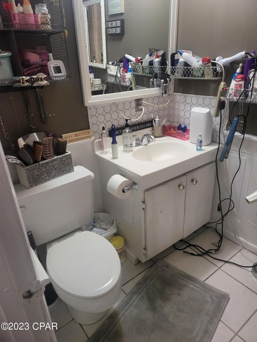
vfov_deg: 71.6
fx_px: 238
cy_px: 171
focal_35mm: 24
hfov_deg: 56.8
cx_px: 128
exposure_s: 1/40
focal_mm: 5
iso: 400
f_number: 1.8
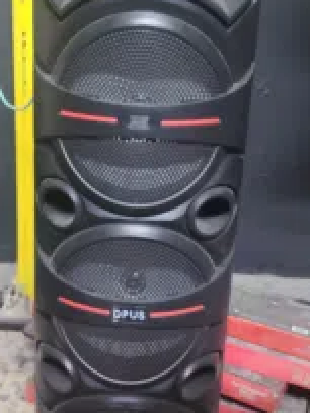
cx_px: 134
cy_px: 186
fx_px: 561
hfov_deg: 30.8
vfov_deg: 40.4
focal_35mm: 47
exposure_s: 1/20
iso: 648
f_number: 1.75
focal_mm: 5.25
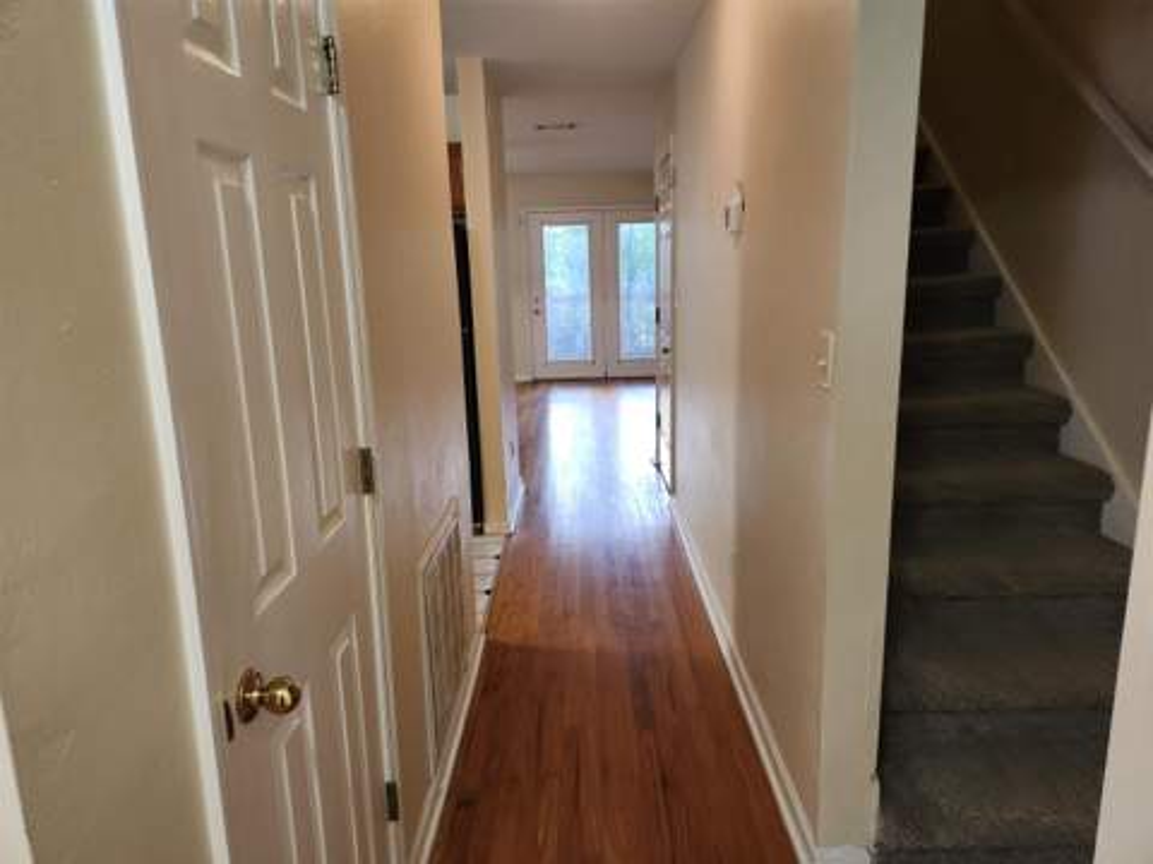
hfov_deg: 73.9
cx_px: 576
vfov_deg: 58.9
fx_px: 766
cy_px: 432
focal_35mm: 23
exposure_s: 1/120
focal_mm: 5.4
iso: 400
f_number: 1.8
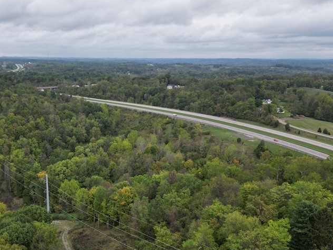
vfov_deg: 36.2
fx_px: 375
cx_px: 101
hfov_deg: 46.8
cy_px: 180
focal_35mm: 39
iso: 150
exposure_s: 1/2000
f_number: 1.7
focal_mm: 6.72
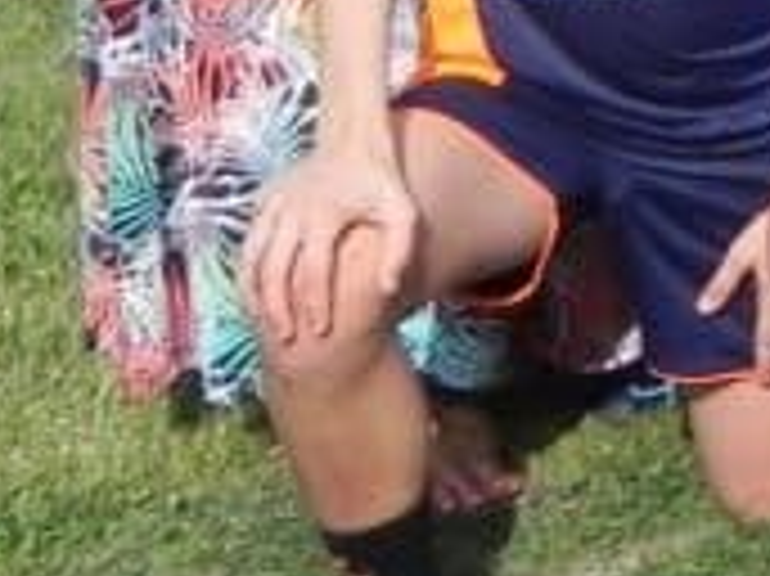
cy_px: -493
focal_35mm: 149
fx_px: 3312
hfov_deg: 10.8
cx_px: 1999
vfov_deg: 9.4
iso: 160
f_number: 7.1
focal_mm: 4.6
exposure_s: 1/429
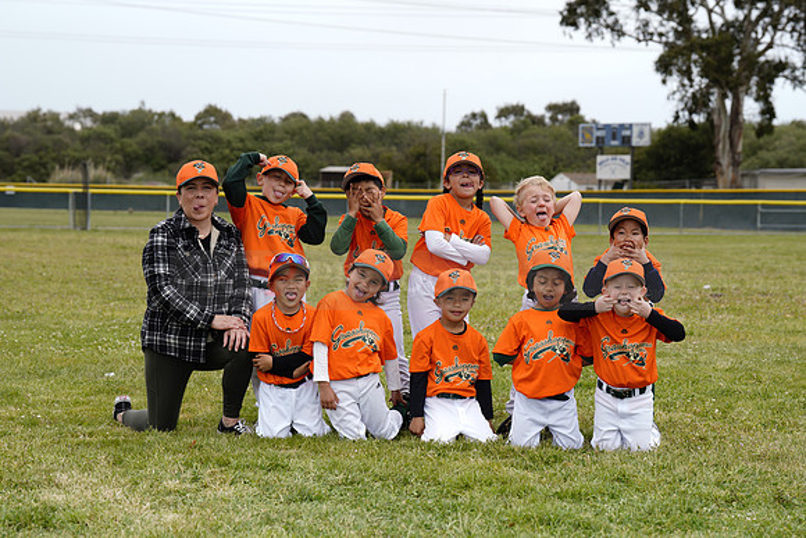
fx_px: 1971
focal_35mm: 88
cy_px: 269
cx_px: 403
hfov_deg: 23.1
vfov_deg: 15.5
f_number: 5.6
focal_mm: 88
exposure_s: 1/250
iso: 50
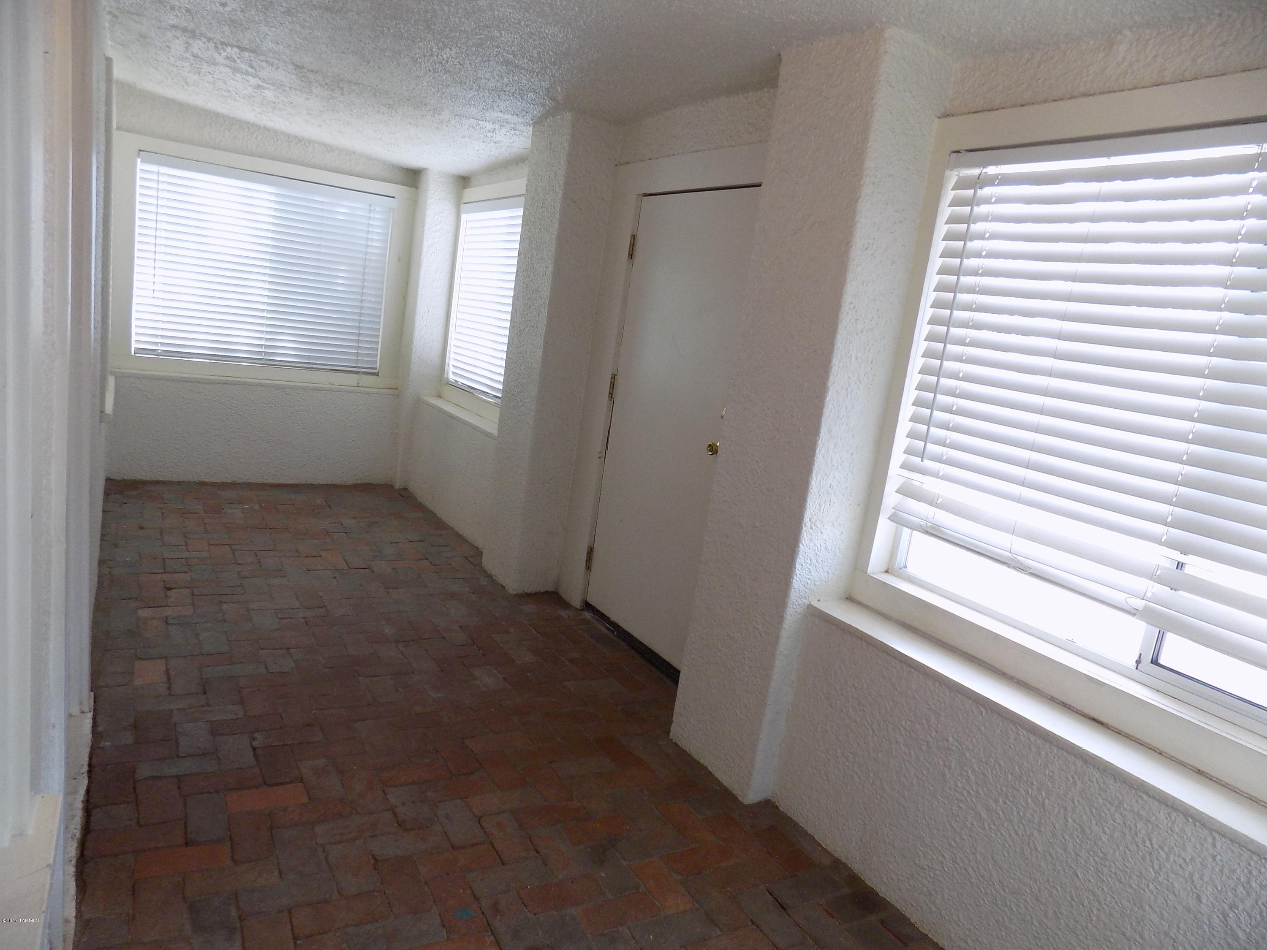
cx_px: 634
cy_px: 475
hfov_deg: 73.9
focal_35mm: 23
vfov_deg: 58.9
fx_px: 842
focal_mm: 4
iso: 160
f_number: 3.1
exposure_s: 1/30
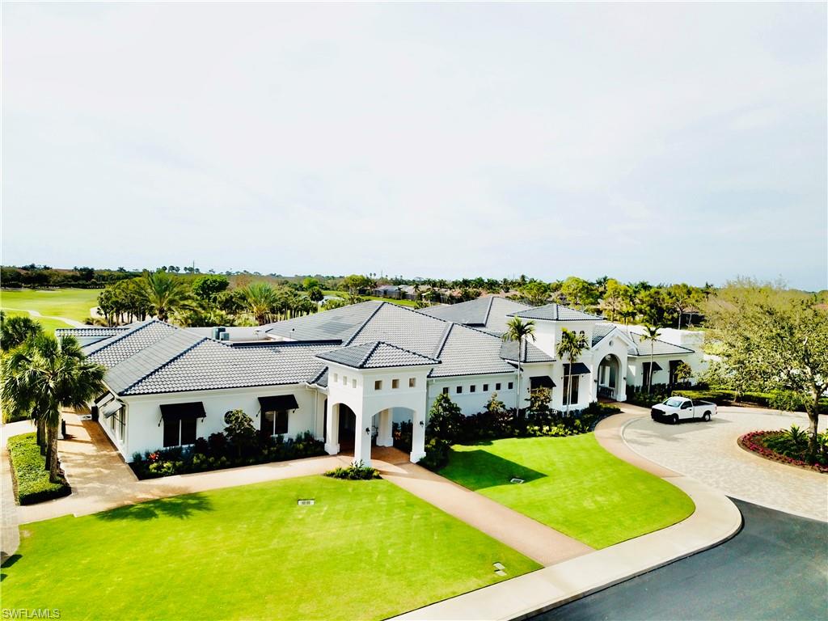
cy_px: 310
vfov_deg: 53.1
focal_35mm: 26
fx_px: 622
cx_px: 414
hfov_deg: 67.3
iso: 100
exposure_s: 1/1112
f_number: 2.2
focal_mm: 4.73
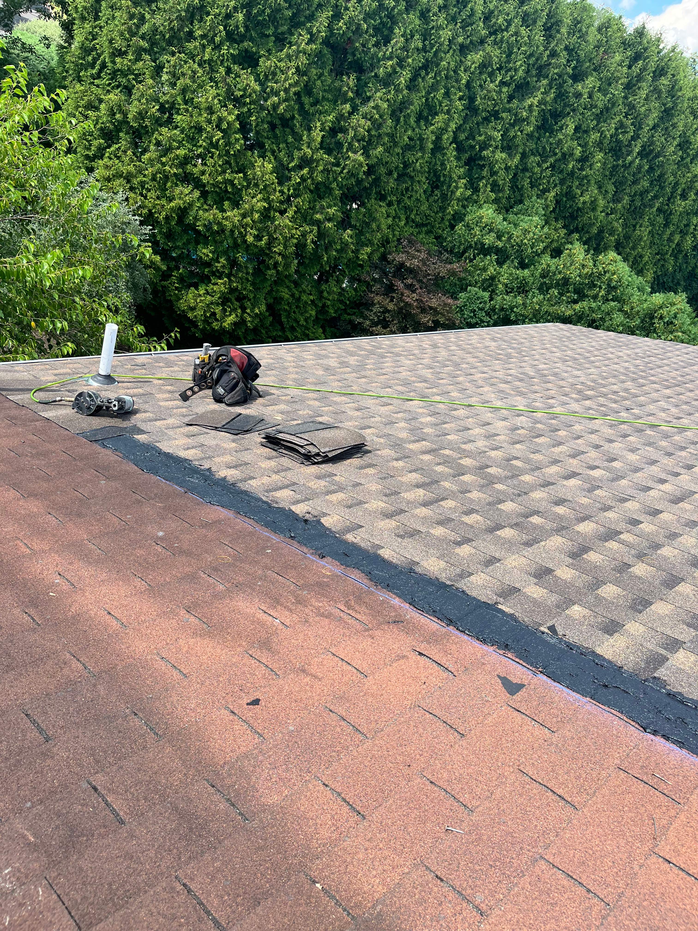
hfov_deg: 53.1
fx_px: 699
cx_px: 349
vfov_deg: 67.3
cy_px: 466
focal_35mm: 26
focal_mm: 5.1
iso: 50
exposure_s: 1/928
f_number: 1.6
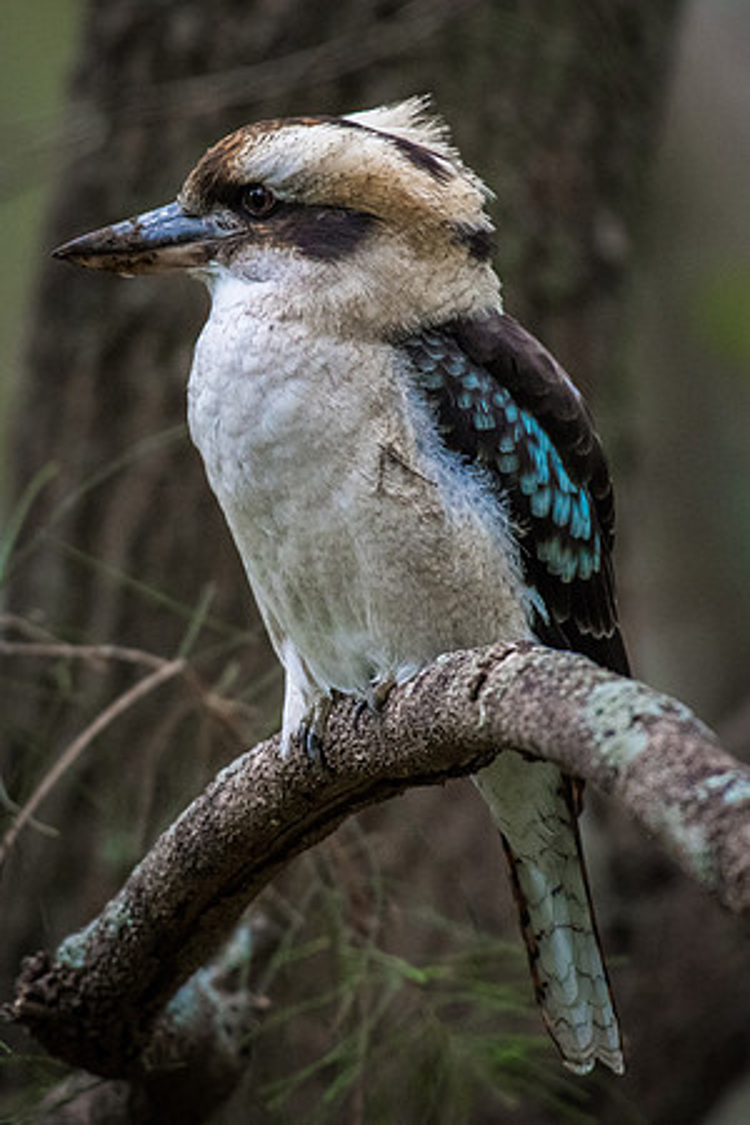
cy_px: 478
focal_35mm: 866
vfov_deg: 2.4
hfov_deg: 1.6
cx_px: 225
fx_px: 27063
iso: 3200
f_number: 5.6
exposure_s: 1/80
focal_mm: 500
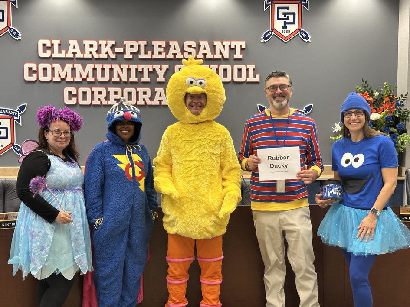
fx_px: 616
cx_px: 204
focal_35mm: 52
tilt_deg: -3.8
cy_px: 161
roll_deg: +0.1
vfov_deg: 28.0
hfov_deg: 36.8
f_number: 1.78
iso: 100
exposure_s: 1/60
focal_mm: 6.86
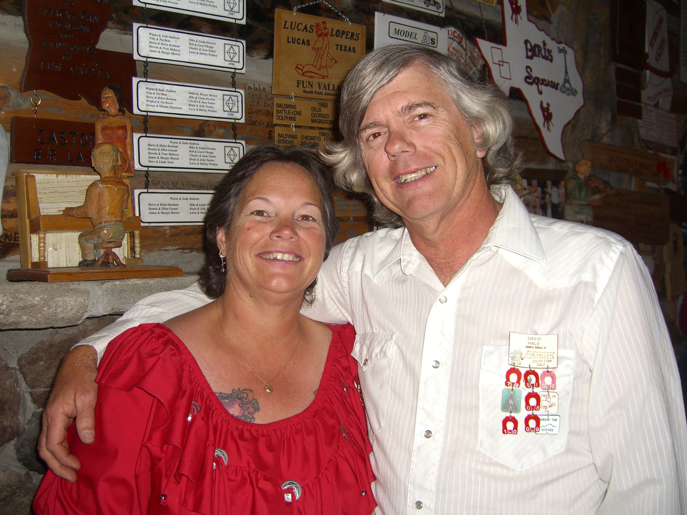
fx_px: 754
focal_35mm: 38
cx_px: 344
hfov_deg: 49.0
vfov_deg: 37.7
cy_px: 258
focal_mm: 7.9
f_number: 2.8
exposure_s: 1/60
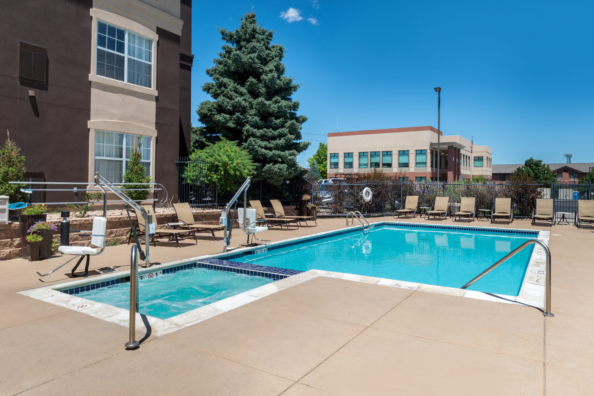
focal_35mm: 24
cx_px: 297
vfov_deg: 53.2
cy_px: 198
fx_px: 396
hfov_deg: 73.7
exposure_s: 1/125
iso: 100
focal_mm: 24
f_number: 13
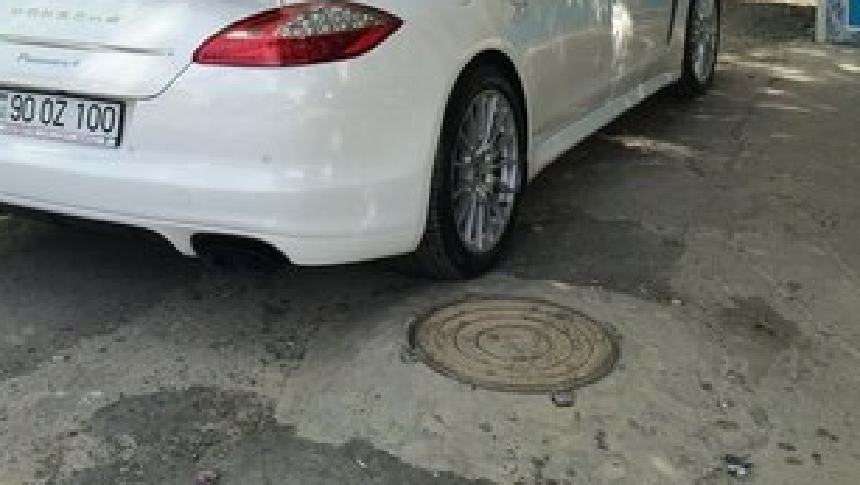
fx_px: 1163
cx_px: 373
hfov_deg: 40.5
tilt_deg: -7.3
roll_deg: +1.1
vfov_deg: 22.1
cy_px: -59
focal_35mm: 51
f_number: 2.2
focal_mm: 4.15
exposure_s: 1/789
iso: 32
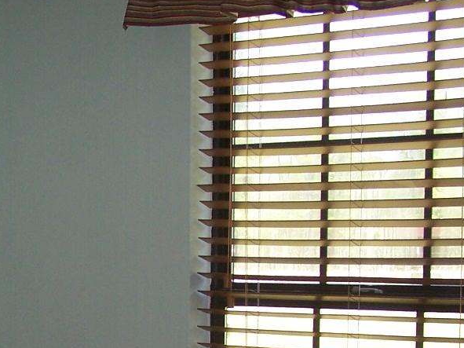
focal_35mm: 105
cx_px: -10
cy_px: 398
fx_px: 1407
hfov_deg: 18.2
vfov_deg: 13.7
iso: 80
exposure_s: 1/60
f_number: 2.8
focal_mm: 6.7
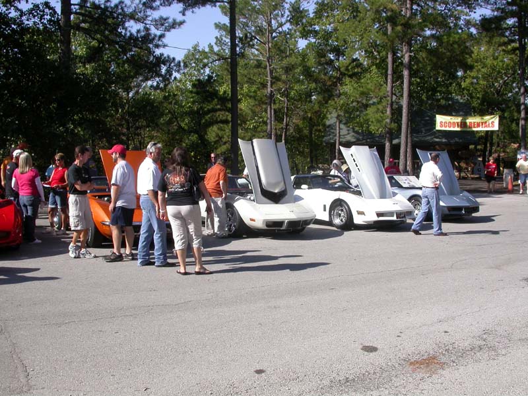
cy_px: 198
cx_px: 264
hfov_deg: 49.0
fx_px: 580
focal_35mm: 38
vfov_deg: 37.7
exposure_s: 1/246
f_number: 7.5
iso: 100
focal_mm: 7.85
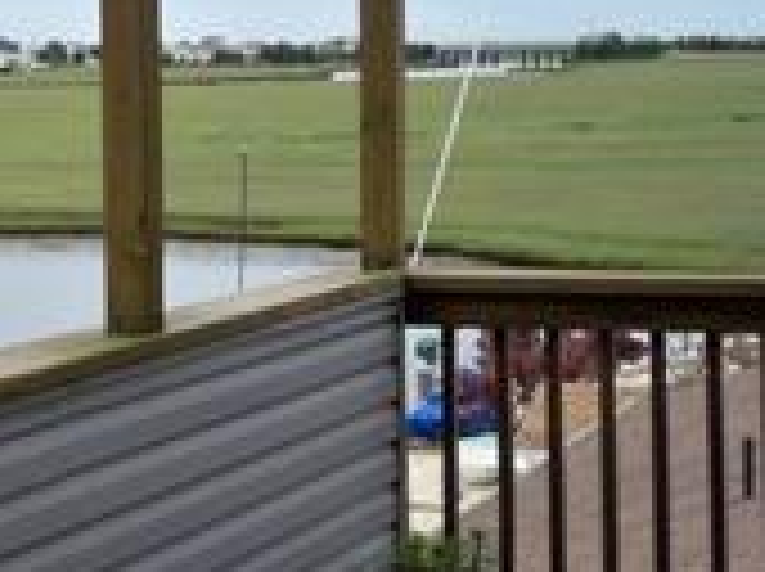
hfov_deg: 18.2
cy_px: 32
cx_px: -292
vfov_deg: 14.7
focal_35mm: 99
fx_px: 2185
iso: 80
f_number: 4.7
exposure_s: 1/500
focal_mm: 6.3
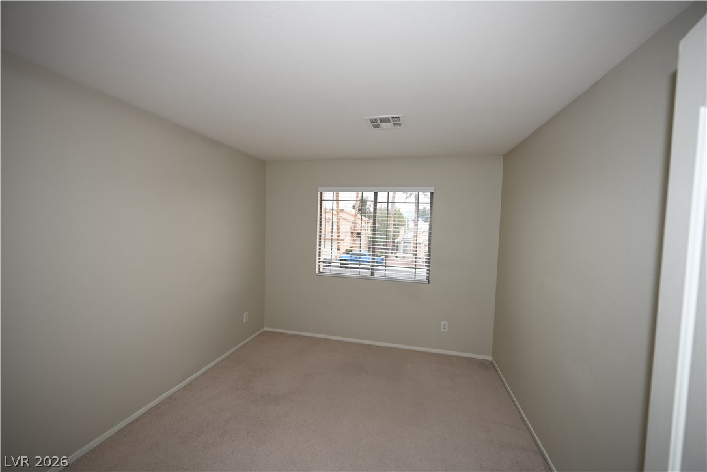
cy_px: 236
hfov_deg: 104.3
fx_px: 275
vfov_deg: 81.2
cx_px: 354
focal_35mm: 14
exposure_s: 1/200
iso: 100
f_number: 3.5
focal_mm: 14
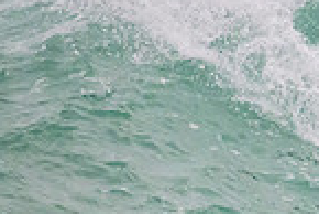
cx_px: 614
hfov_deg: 0.6
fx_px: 28330
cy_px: 151
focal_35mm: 3194
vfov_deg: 0.4
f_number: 11
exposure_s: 1/1250
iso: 5600
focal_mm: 800
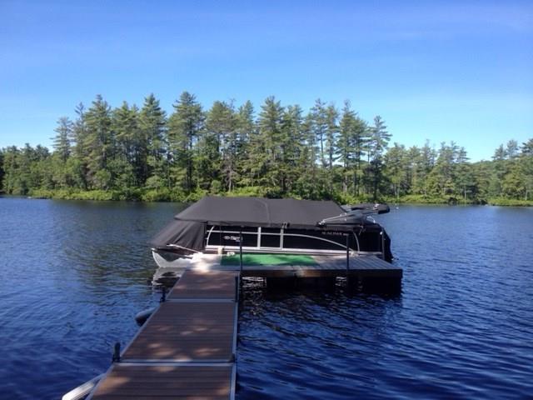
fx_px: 539
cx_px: 266
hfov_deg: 52.6
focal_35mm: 35
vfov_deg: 40.7
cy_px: 200
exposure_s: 1/778
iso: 50
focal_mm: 4.28
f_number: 2.4
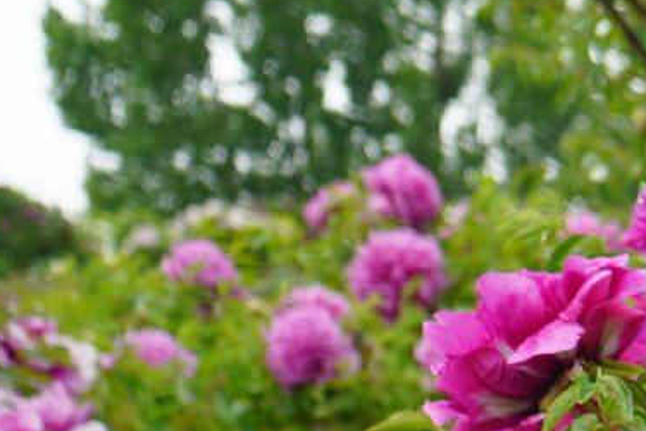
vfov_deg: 4.4
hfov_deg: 6.1
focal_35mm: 307
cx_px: 2115
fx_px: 5509
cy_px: 863
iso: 125
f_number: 5.6
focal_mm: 46
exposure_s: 1/160
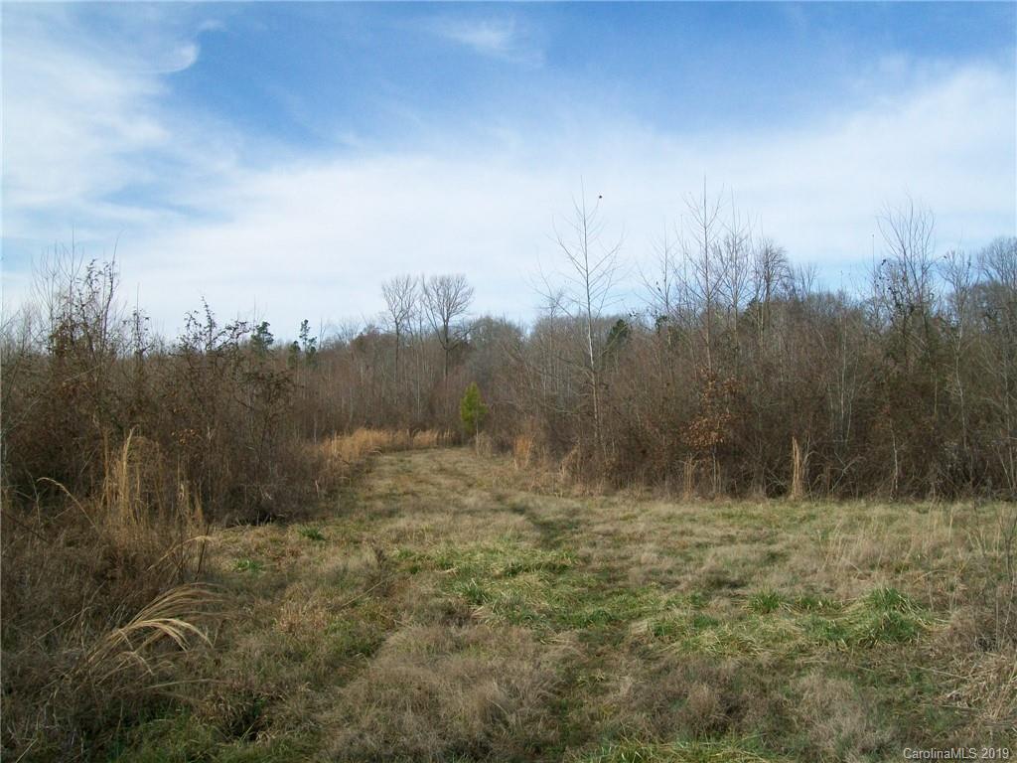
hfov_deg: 51.4
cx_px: 508
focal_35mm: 36
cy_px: 382
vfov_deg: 39.7
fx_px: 1058
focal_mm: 6
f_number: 4.8
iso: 64
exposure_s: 1/320
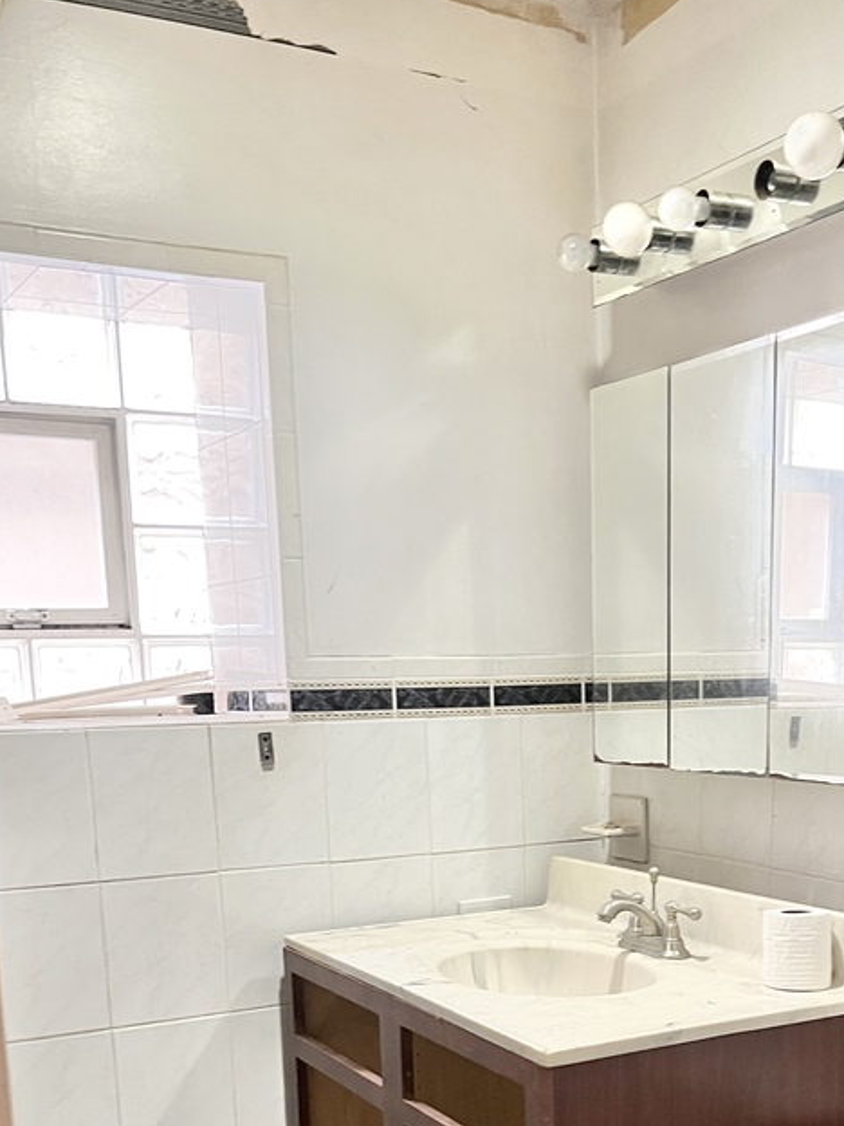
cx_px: 570
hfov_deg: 31.9
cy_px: 947
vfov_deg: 39.9
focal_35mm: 45
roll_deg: +0.9
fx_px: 1463
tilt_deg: -11.9
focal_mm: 5.7
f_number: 1.5
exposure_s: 1/60
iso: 320
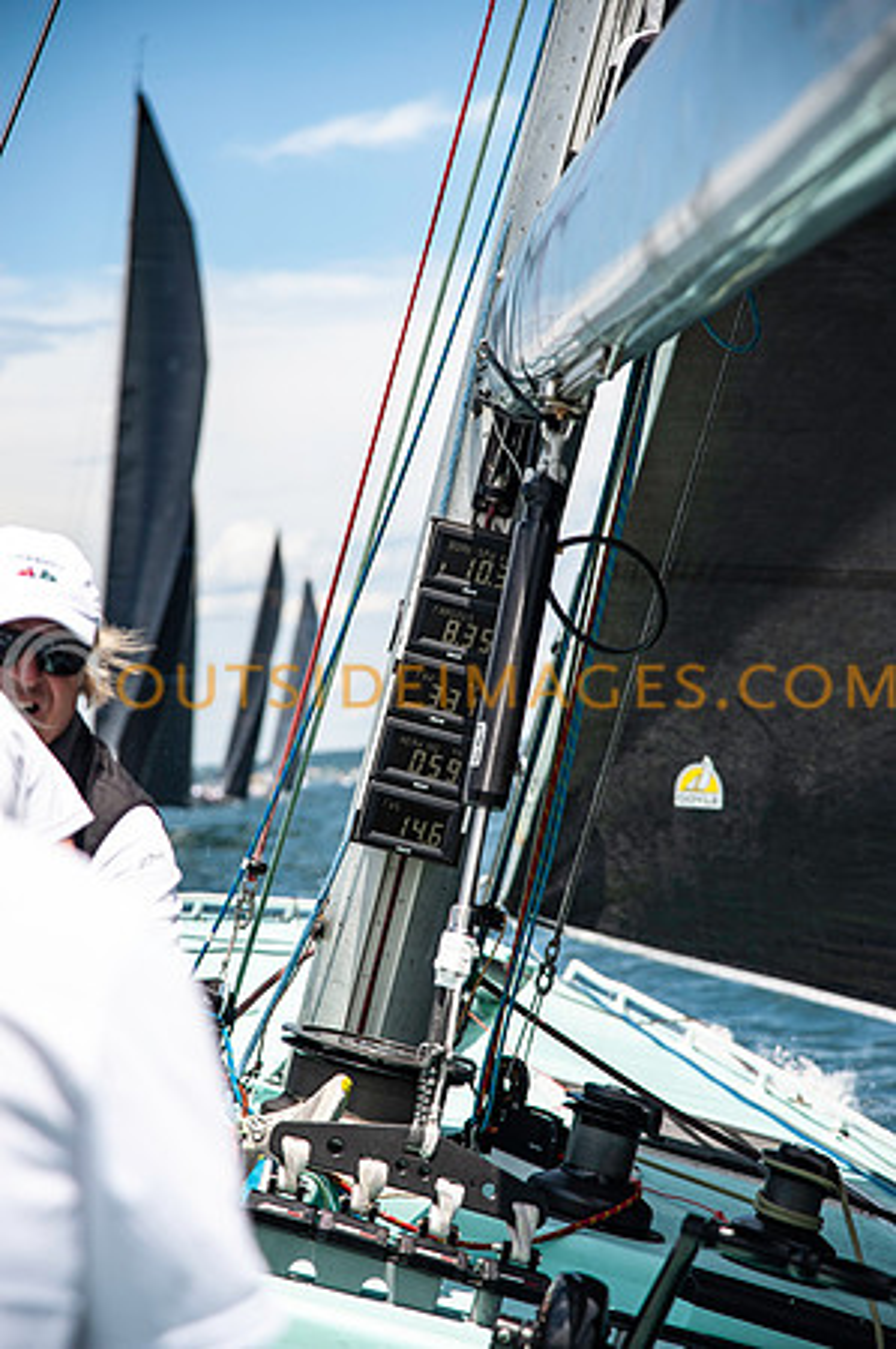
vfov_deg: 17.1
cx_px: 448
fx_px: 4490
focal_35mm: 120
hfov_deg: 11.4
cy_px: 674
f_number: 5
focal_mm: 120
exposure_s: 1/1600
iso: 250
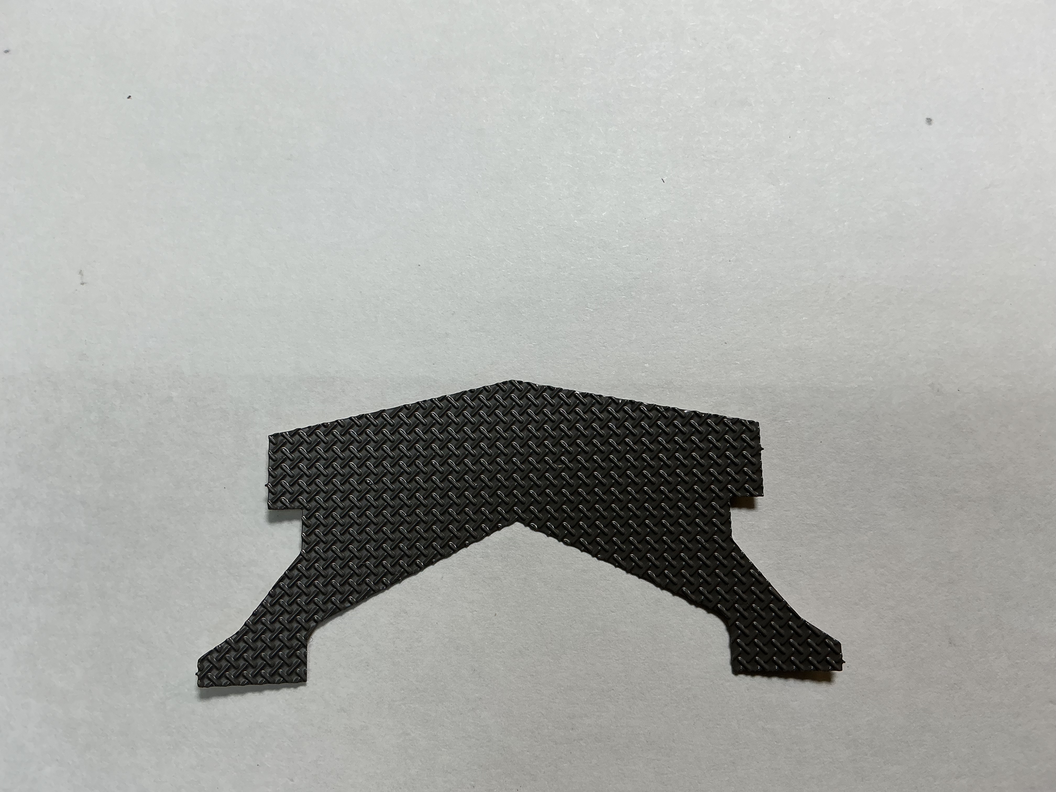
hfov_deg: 61.7
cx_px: 528
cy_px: 396
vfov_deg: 48.2
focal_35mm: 29
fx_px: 885
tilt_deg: -80.9
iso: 20
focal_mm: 3
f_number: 1.8
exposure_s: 1/166
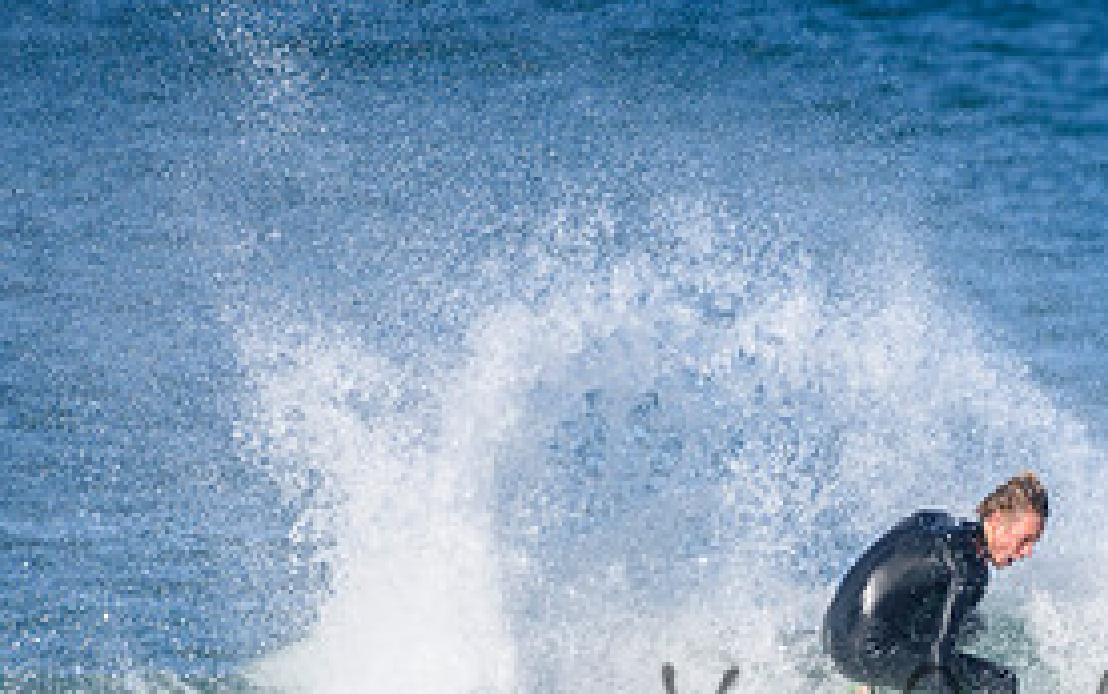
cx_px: 1076
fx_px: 48535
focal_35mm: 1606
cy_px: 692
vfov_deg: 0.8
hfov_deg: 1.3
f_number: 5.6
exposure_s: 1/4000
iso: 640
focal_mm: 500
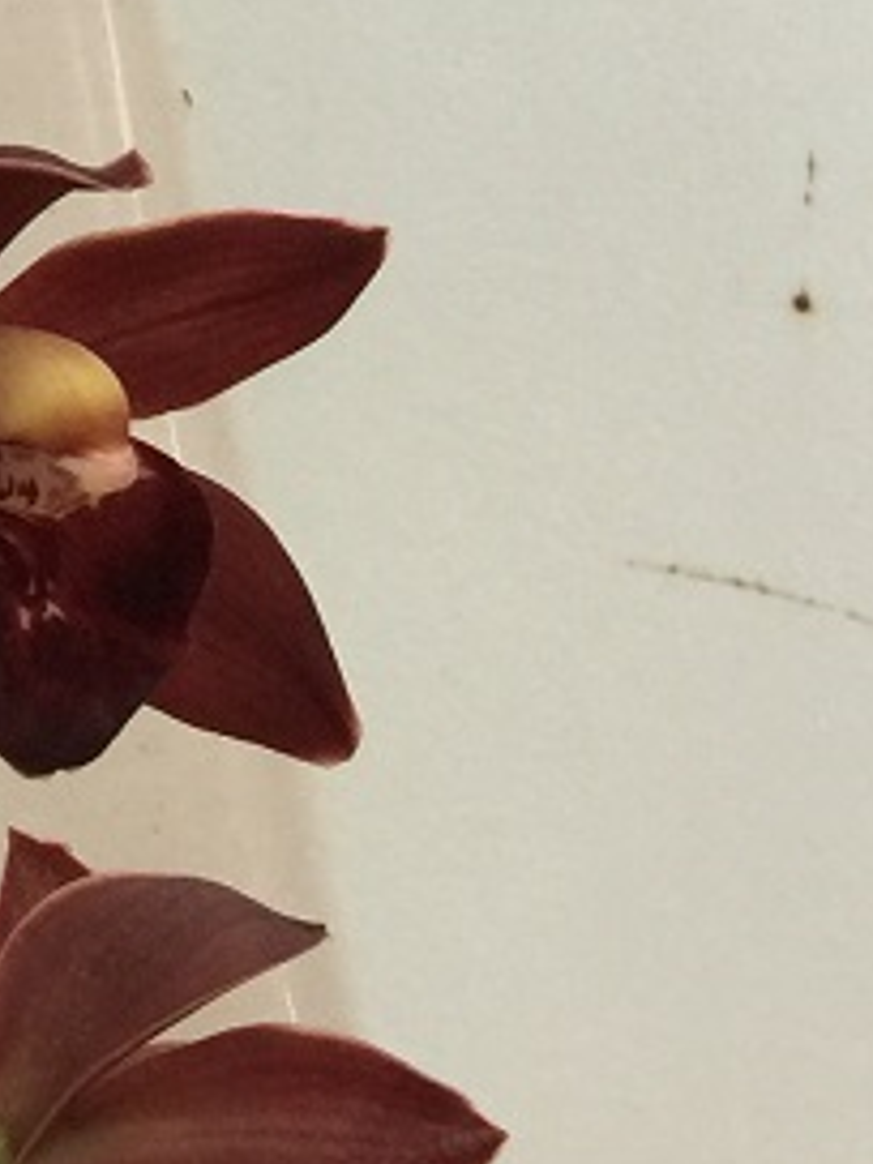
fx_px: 4304
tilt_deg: +9.7
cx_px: -830
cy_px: -535
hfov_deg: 10.7
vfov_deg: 14.5
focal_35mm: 128
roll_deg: +1.2
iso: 40
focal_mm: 4.15
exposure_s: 1/17
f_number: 2.2
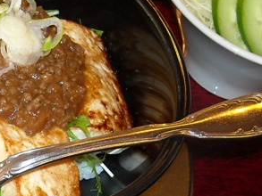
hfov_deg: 16.3
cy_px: 194
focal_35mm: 117
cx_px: -30
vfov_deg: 12.5
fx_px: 886
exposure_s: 1/60
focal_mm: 5.7
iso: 200
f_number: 2.8
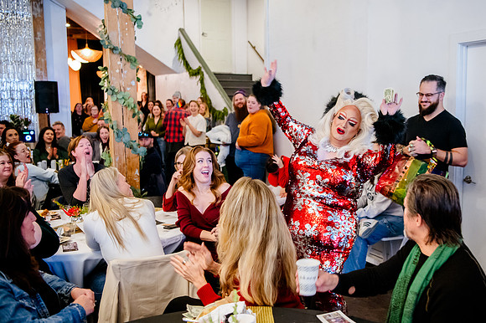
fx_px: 551
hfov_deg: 47.4
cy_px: 165
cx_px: 289
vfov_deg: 32.7
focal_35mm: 41
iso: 6400
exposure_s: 1/80
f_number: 2.8
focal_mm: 34
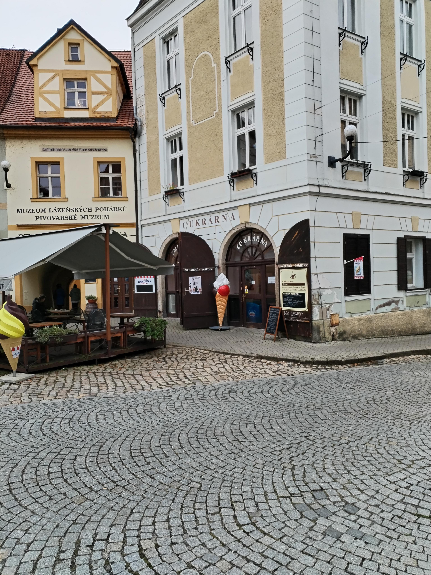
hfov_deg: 53.1
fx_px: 432
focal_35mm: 26
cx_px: 216
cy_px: 288
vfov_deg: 67.3
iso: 171
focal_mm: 4.75
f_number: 1.8
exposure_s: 1/100
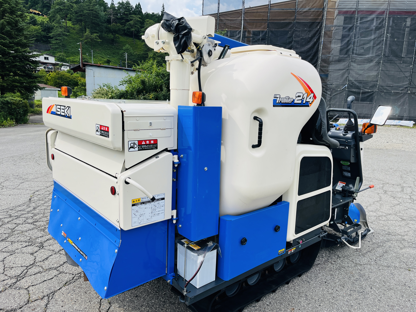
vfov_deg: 53.1
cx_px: 208
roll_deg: -2.8
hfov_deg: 67.3
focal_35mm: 26
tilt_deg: -12.1
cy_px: 156
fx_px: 312
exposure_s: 1/2688
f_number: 1.6
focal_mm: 5.1
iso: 50
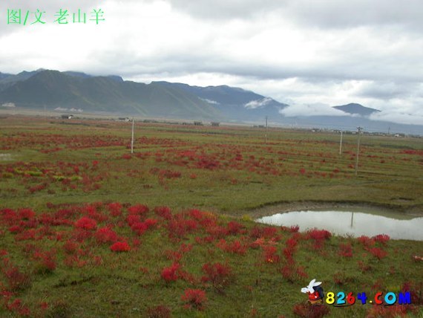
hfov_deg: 49.0
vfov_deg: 37.7
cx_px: 212
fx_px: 465
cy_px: 159
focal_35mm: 38
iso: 100
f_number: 3.7
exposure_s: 1/69
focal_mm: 7.85
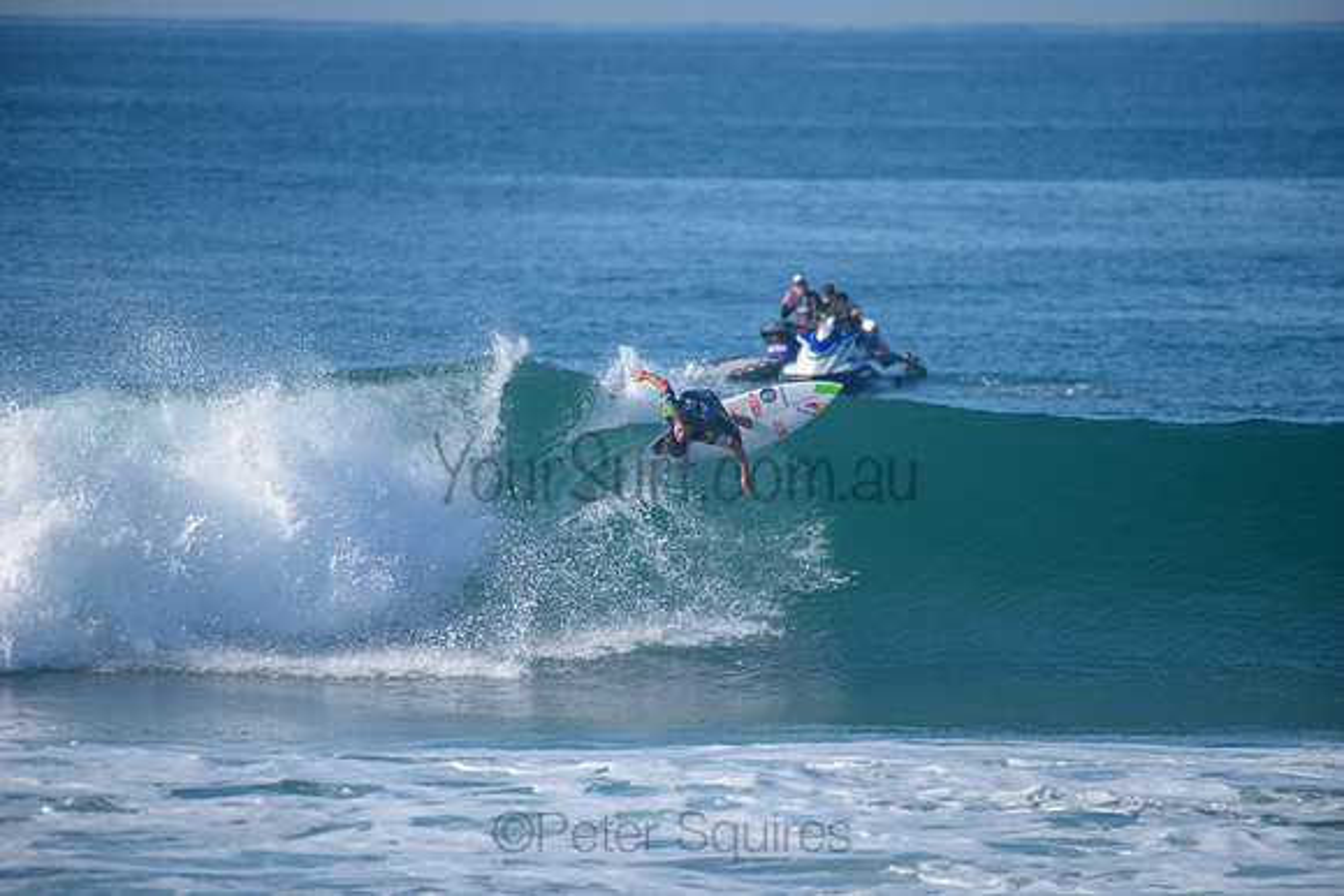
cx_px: 672
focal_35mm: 500
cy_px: 448
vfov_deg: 2.8
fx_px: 18670
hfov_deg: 4.1
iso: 250
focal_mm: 500
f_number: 5.6
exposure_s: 1/2000
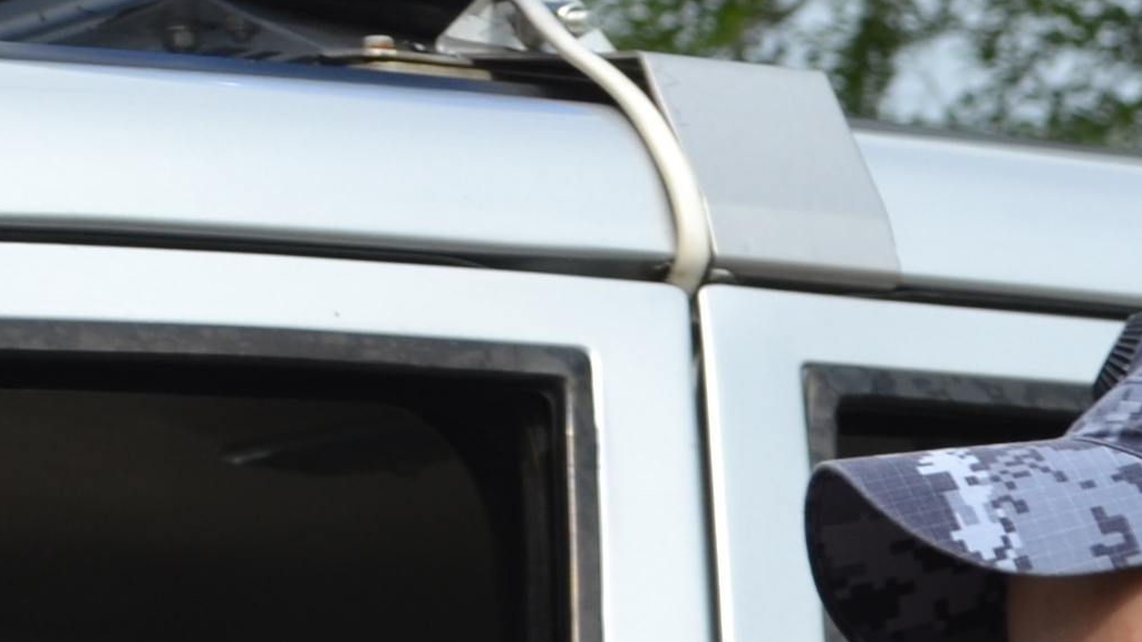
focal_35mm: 247
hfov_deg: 8.7
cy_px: 1022
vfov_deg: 4.9
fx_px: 7490
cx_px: 360
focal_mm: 35
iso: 100
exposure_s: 1/200
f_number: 7.1
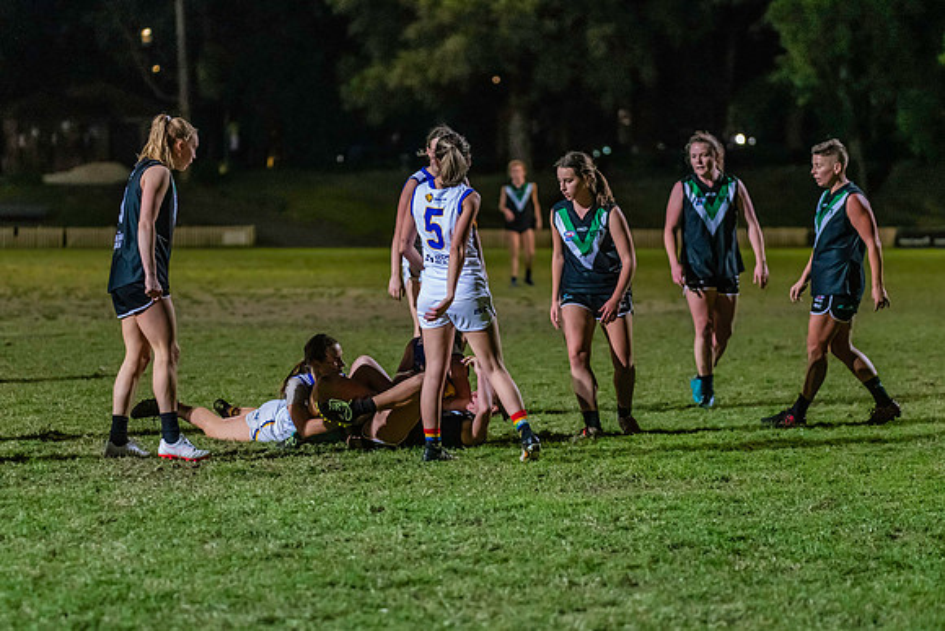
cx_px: 454
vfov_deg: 9.9
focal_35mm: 138
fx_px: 3632
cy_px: 328
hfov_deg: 14.8
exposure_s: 1/1000
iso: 10000
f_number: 2.8
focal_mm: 120
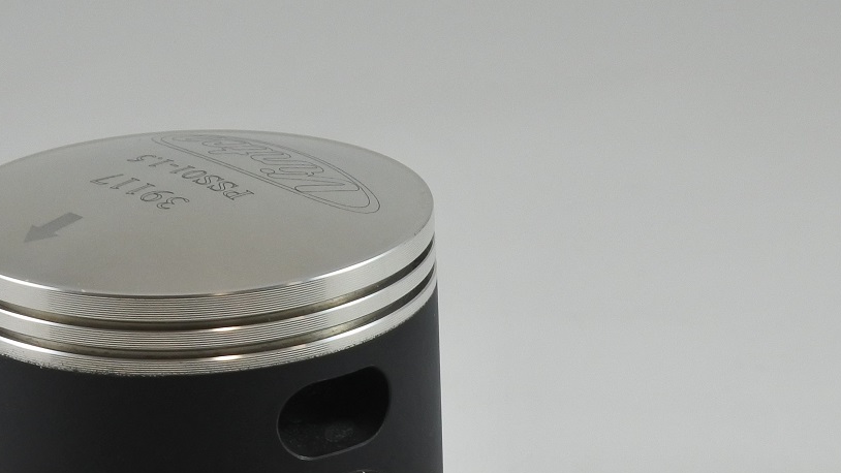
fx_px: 3011
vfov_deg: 8.9
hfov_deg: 15.9
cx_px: 383
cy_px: 519
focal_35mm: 135
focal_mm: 22.3
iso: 400
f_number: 4.8
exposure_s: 1/160
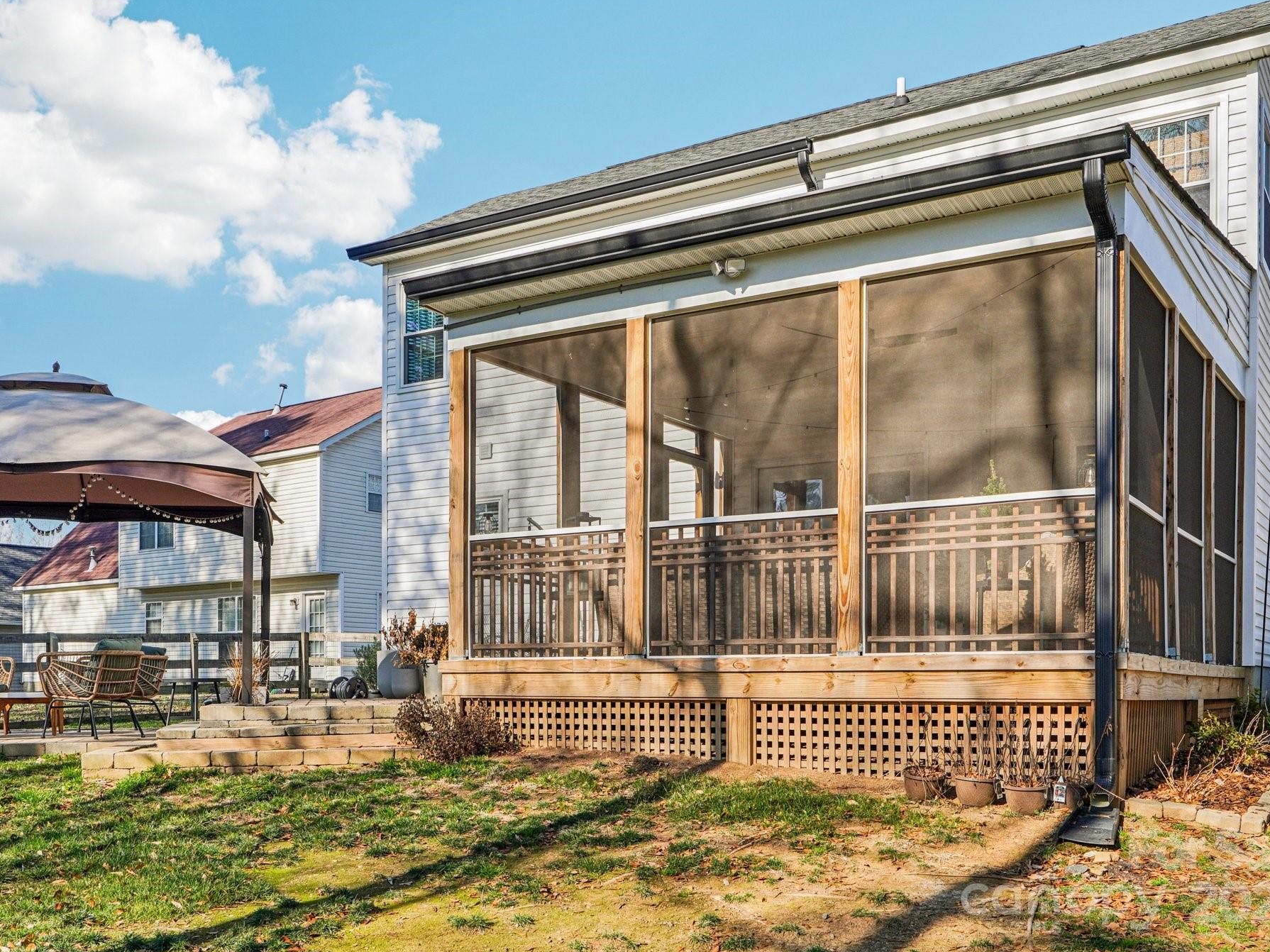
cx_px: 636
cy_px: 477
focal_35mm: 33
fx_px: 1211
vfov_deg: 42.9
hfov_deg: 55.4
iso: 100
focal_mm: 20
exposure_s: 1/90
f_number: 8
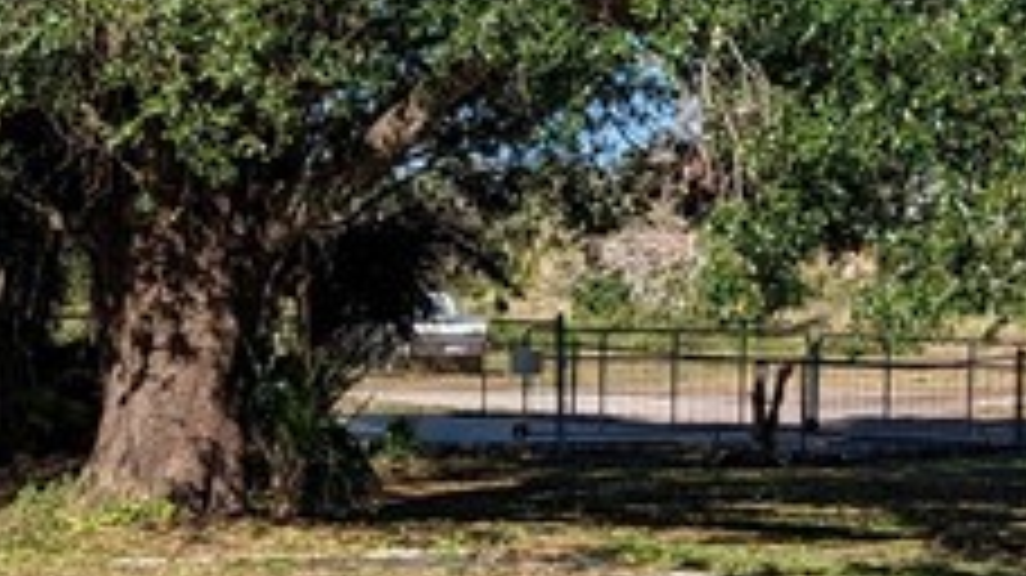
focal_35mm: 117
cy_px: 171
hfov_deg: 16.5
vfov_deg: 10.3
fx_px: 3182
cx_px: 1604
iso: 45
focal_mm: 6.81
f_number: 1.85
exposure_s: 1/2463
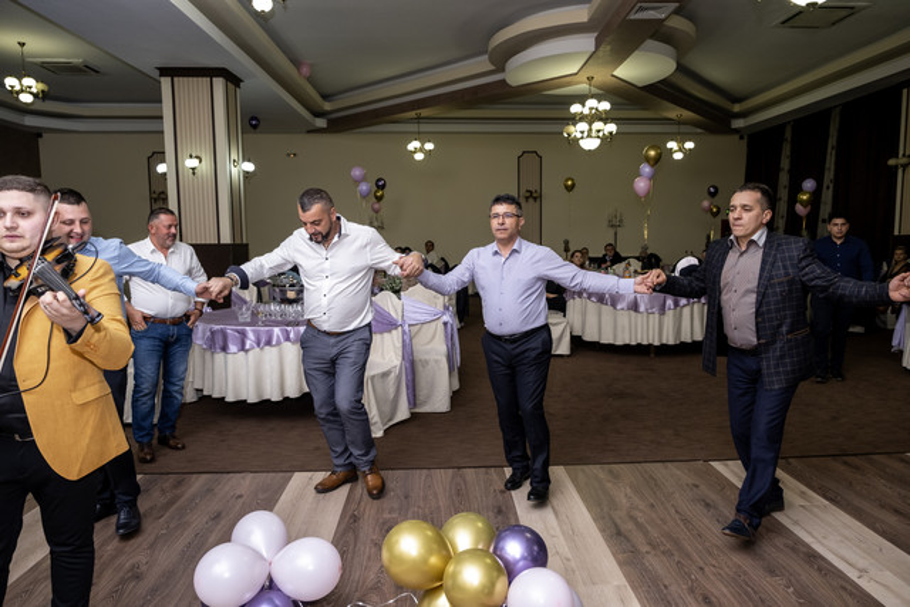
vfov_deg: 53.2
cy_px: 304
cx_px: 455
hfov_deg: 73.7
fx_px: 607
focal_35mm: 24
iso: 1000
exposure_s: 1/160
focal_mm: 16
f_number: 2.8
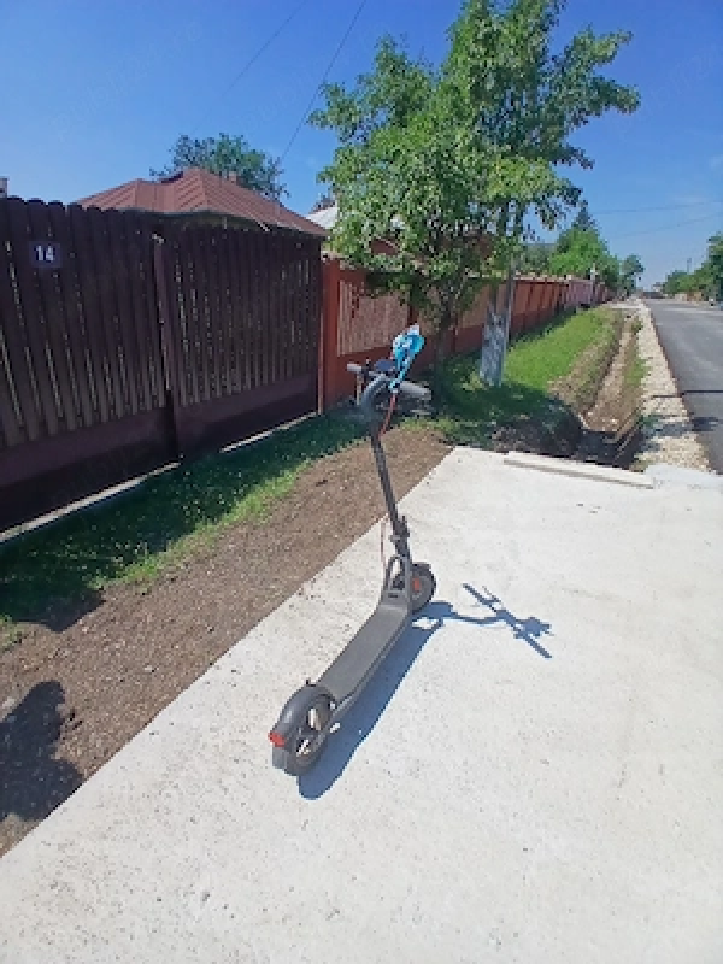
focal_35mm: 17
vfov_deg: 91.0
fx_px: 473
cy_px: 482
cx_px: 362
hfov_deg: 74.7
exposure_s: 1/2000
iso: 50
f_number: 2.2
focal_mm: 1.4
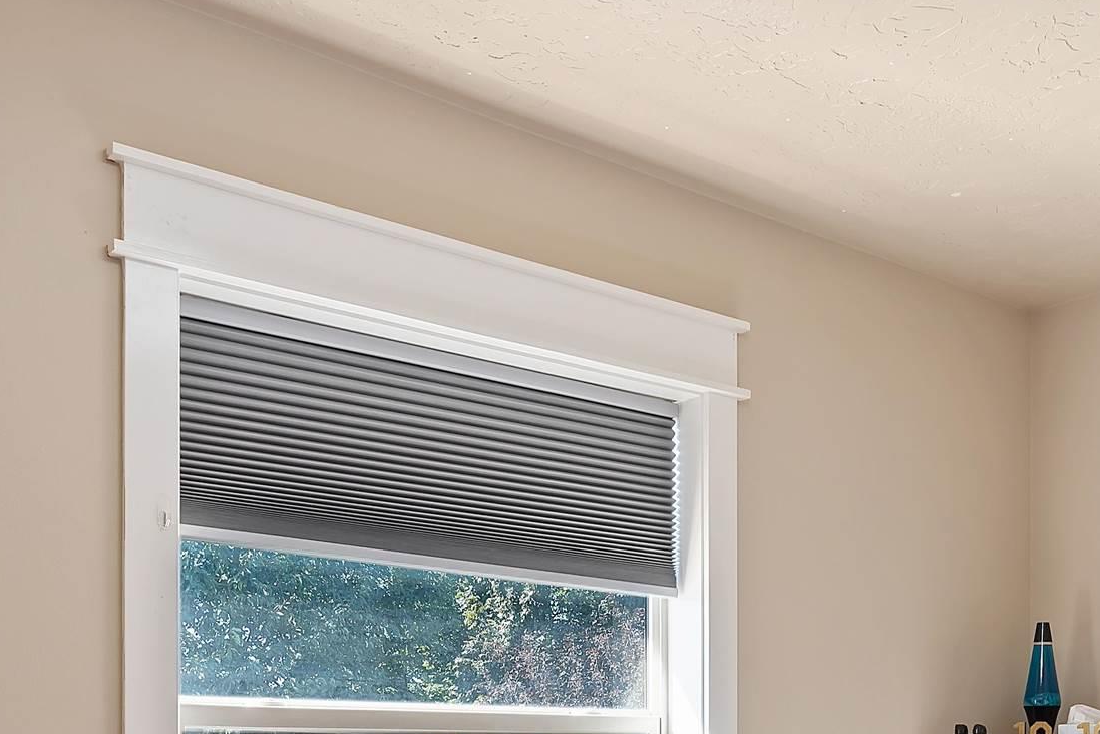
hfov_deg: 46.0
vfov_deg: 29.7
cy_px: 743
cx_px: 680
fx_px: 1284
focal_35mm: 42
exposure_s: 1/2.5
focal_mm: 15
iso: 320
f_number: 6.3
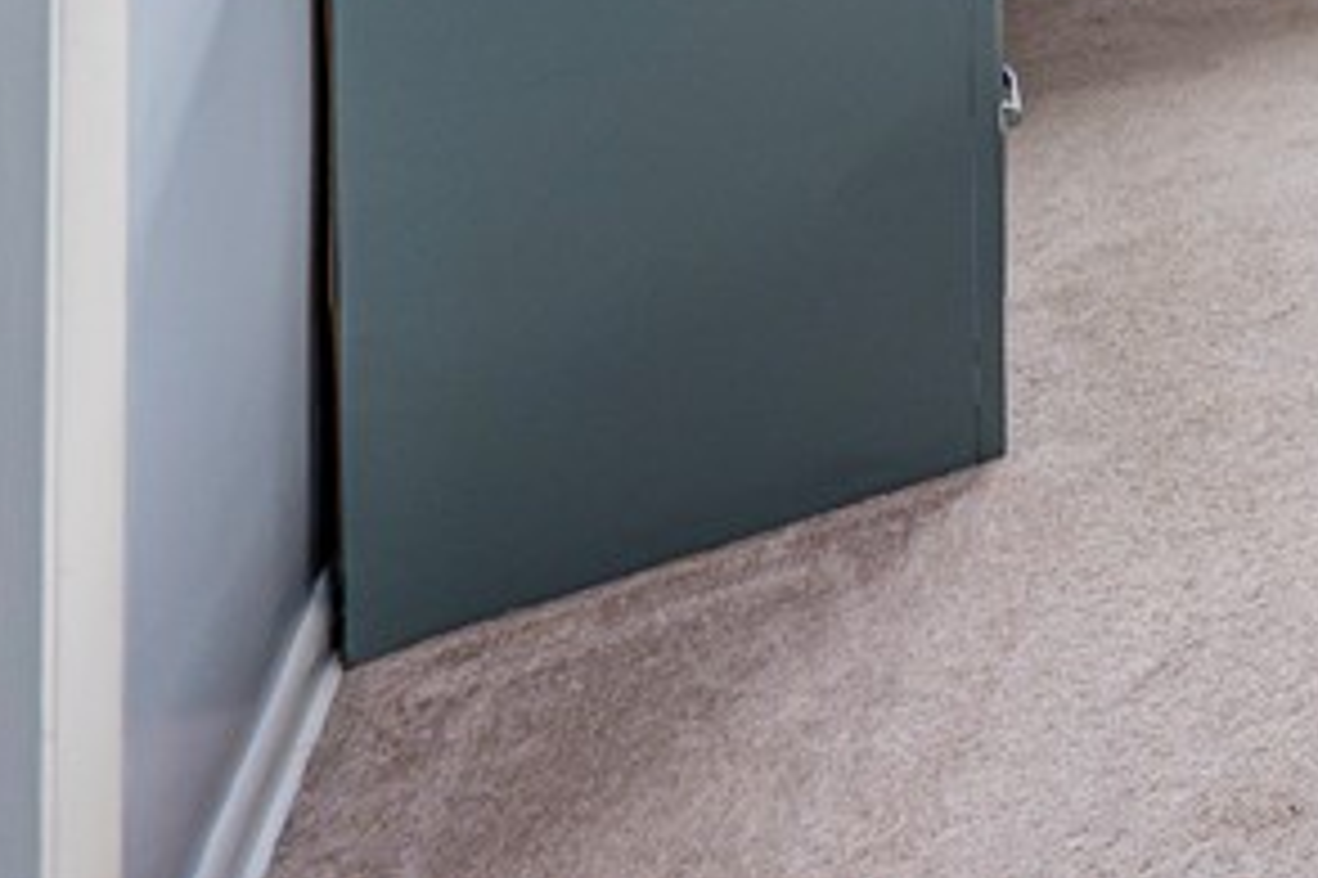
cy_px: -741
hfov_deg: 22.6
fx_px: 1903
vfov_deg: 19.1
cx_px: 2346
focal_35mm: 52
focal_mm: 14
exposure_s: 1/160
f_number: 8
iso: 2500
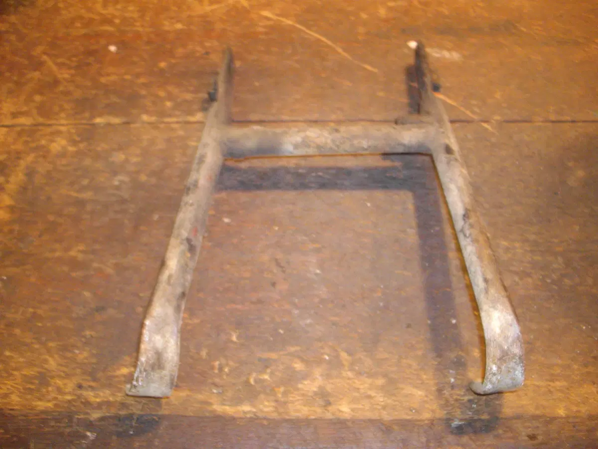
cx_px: 299
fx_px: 656
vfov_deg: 37.7
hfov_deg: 49.0
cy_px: 224
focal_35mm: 38
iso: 400
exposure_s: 1/40
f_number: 2.8
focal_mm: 7.9
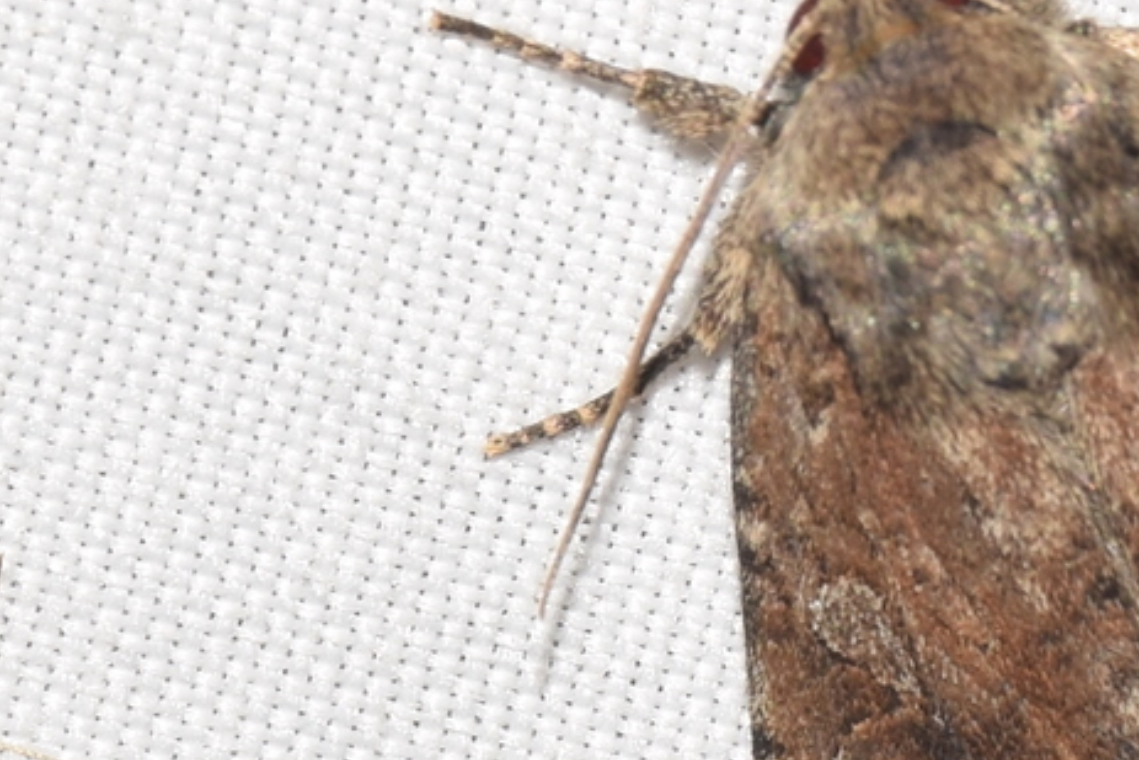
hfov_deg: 4.7
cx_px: 1087
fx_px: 13766
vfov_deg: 3.2
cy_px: 541
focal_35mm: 435
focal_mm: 140
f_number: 13
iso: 100
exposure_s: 1/60
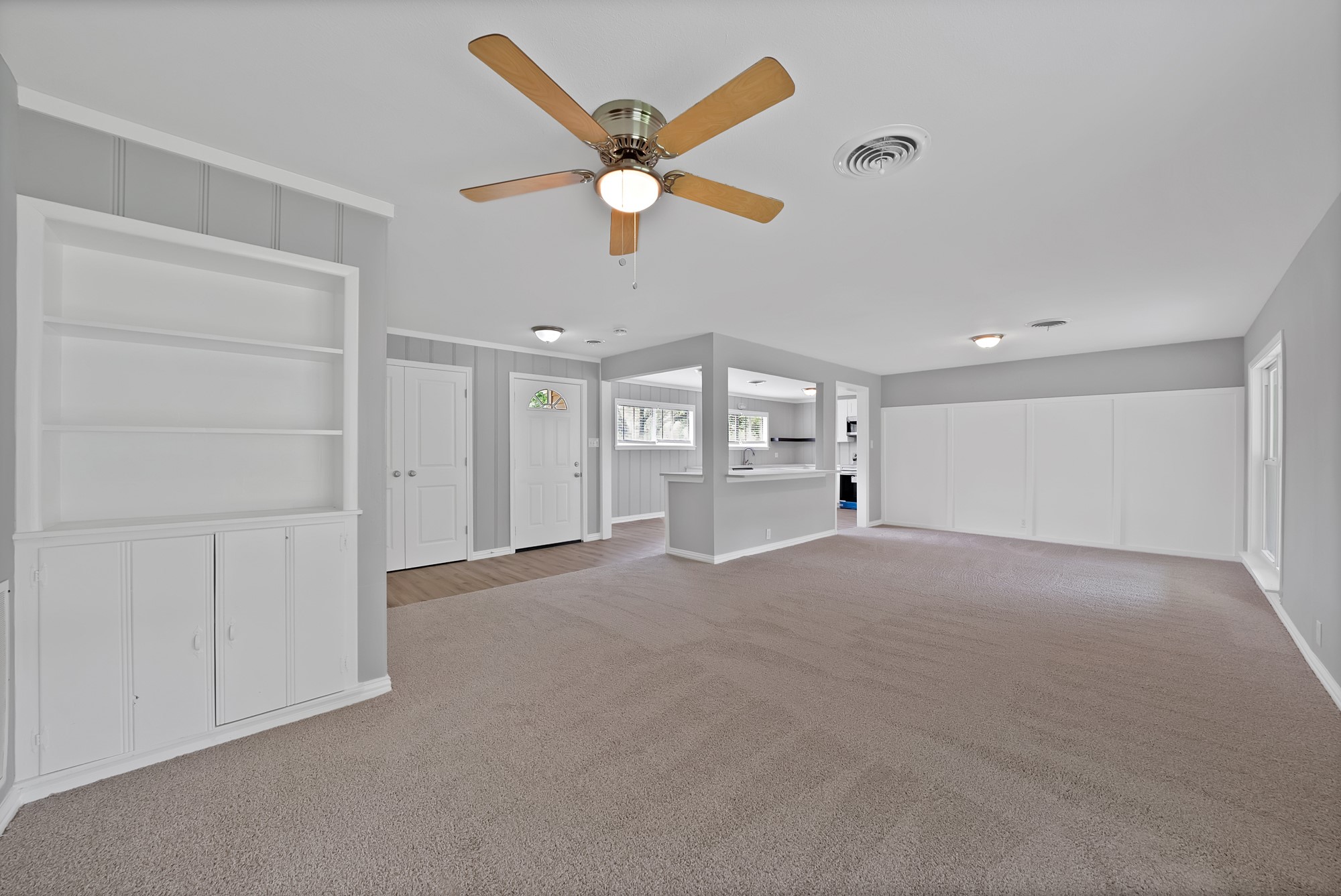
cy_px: 448
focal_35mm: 12
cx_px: 670
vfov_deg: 90.1
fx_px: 447
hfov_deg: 112.6
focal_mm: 12
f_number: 9
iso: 640
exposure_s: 1/2
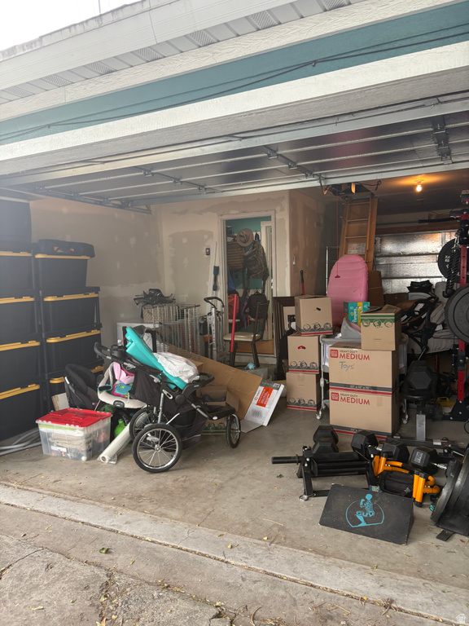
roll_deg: +1.5
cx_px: 234
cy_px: 313
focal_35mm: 26
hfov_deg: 53.1
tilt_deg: -3.4
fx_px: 470
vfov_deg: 67.3
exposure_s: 1/121
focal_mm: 5.96
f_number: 1.6
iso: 80
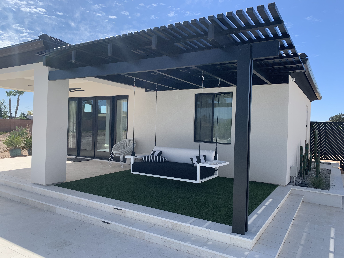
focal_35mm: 26
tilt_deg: -2.9
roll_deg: -0.7
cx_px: 172
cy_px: 129
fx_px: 258
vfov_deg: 53.1
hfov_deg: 67.3
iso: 25
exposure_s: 1/1661
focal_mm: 4.25
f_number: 1.8
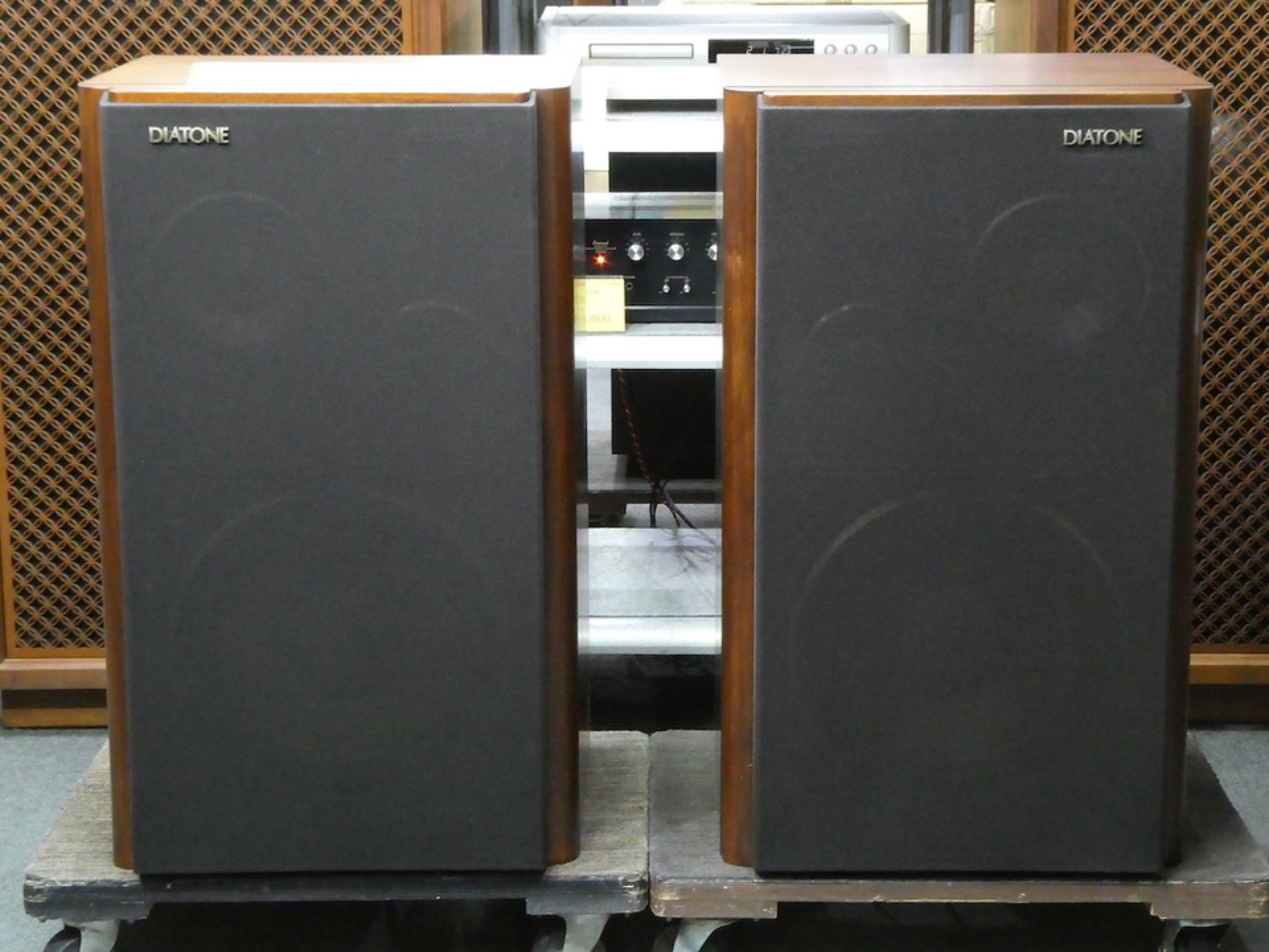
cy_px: 476
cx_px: 634
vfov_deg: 19.9
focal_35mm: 74
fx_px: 2713
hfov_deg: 26.3
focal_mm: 13.2
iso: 1600
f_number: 6.3
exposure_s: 1/6
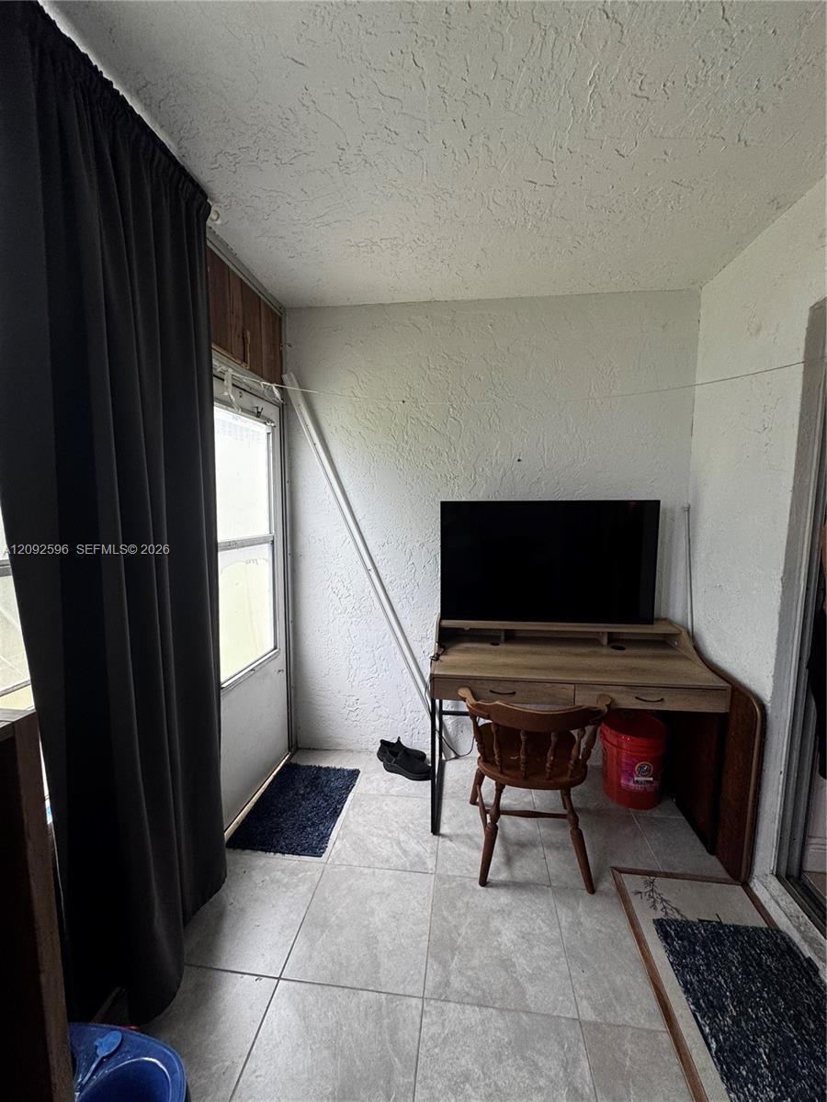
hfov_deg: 85.7
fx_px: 446
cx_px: 414
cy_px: 551
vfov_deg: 102.1
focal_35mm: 14
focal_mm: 2.22
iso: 160
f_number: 2.2
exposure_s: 1/120
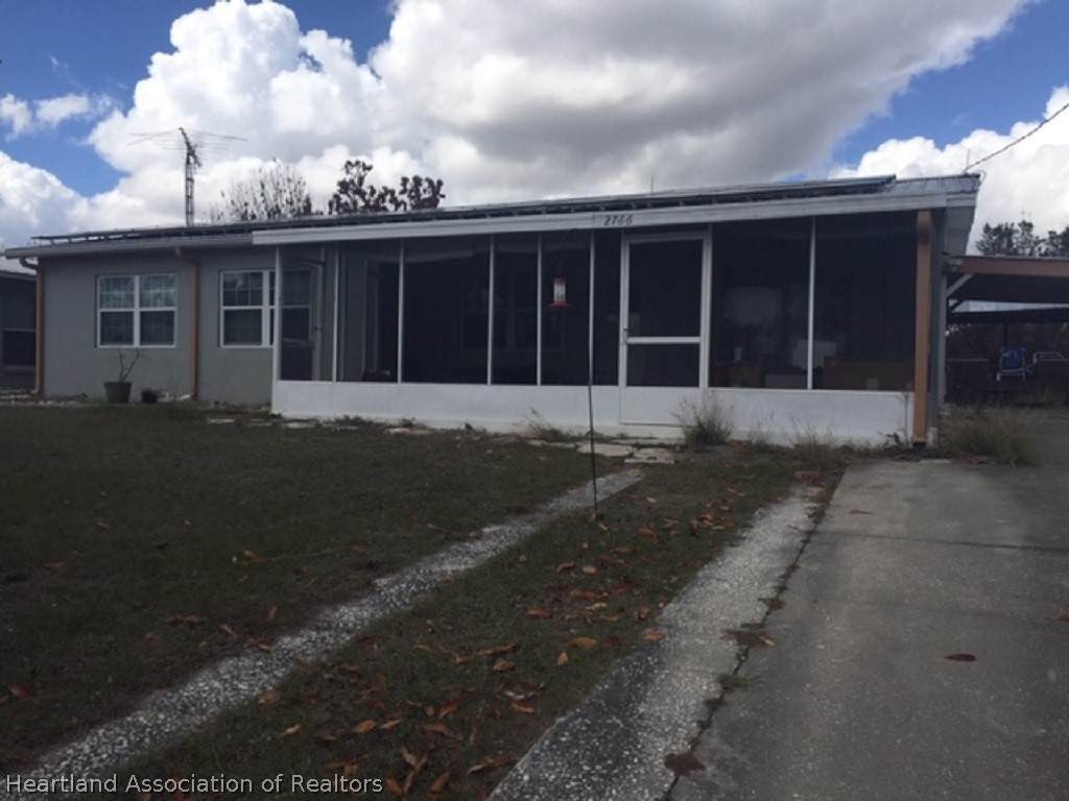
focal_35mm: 29
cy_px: 400
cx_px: 534
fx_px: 896
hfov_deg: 61.7
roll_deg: -3.8
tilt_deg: +0.2
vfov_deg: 48.2
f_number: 2.2
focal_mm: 4.15
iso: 32
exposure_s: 1/2475
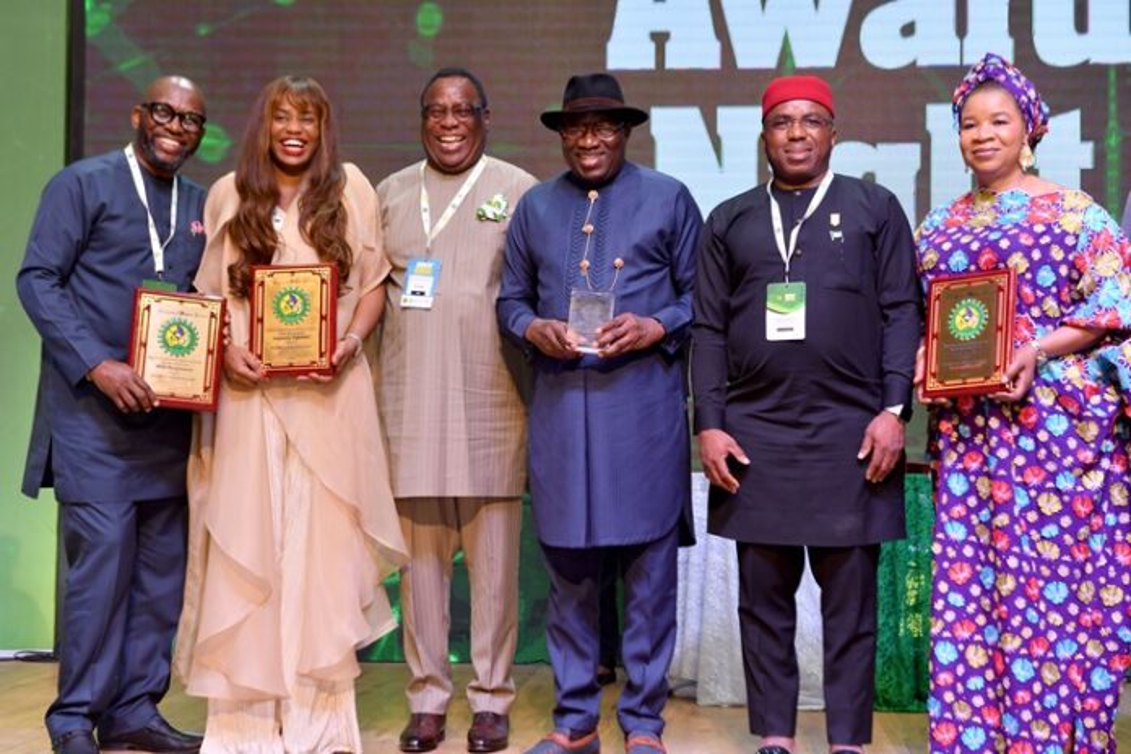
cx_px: 566
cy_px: 377
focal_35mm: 60
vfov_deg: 22.6
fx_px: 1885
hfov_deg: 33.4
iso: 1100
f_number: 5.6
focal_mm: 60
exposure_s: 1/160
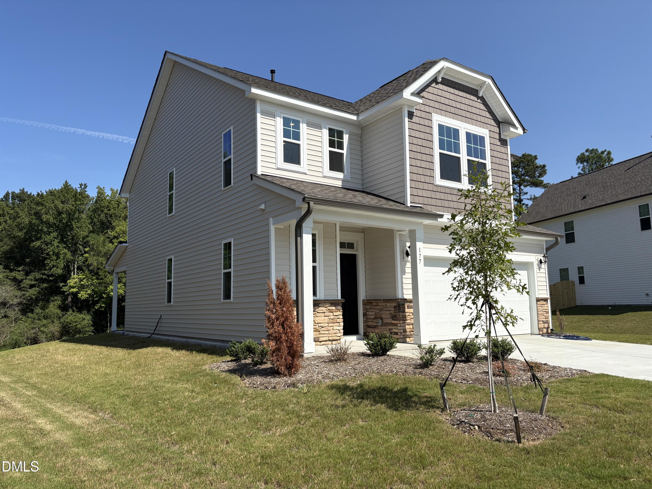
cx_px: 326
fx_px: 490
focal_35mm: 26
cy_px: 244
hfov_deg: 67.3
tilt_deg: +7.1
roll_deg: +0.8
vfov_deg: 53.1
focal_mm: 5.96
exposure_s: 1/5348
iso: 50
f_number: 1.6
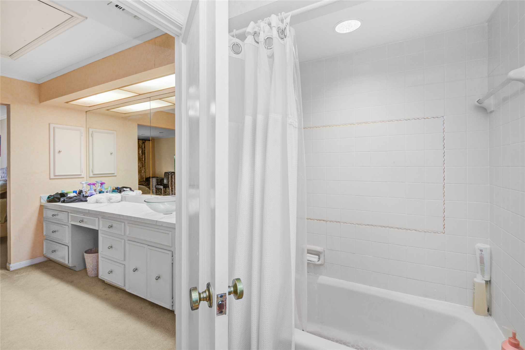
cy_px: 175
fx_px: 233
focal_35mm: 16
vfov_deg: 73.7
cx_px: 262
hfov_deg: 96.7
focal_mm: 16
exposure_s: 1/4
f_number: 8
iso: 320
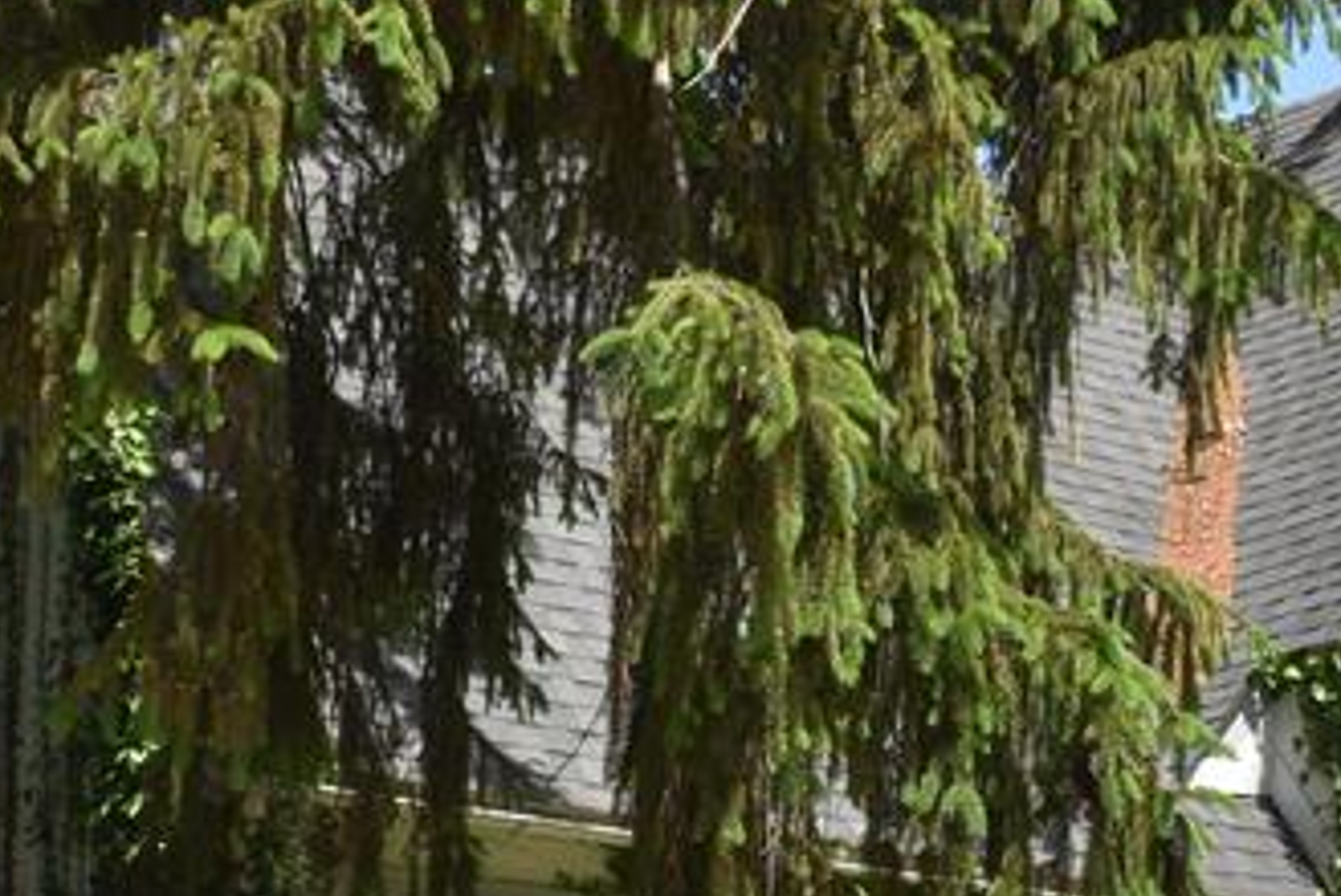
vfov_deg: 11.7
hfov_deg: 17.5
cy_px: 747
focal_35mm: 117
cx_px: 925
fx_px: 4345
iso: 100
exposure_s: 1/200
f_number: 9
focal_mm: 25
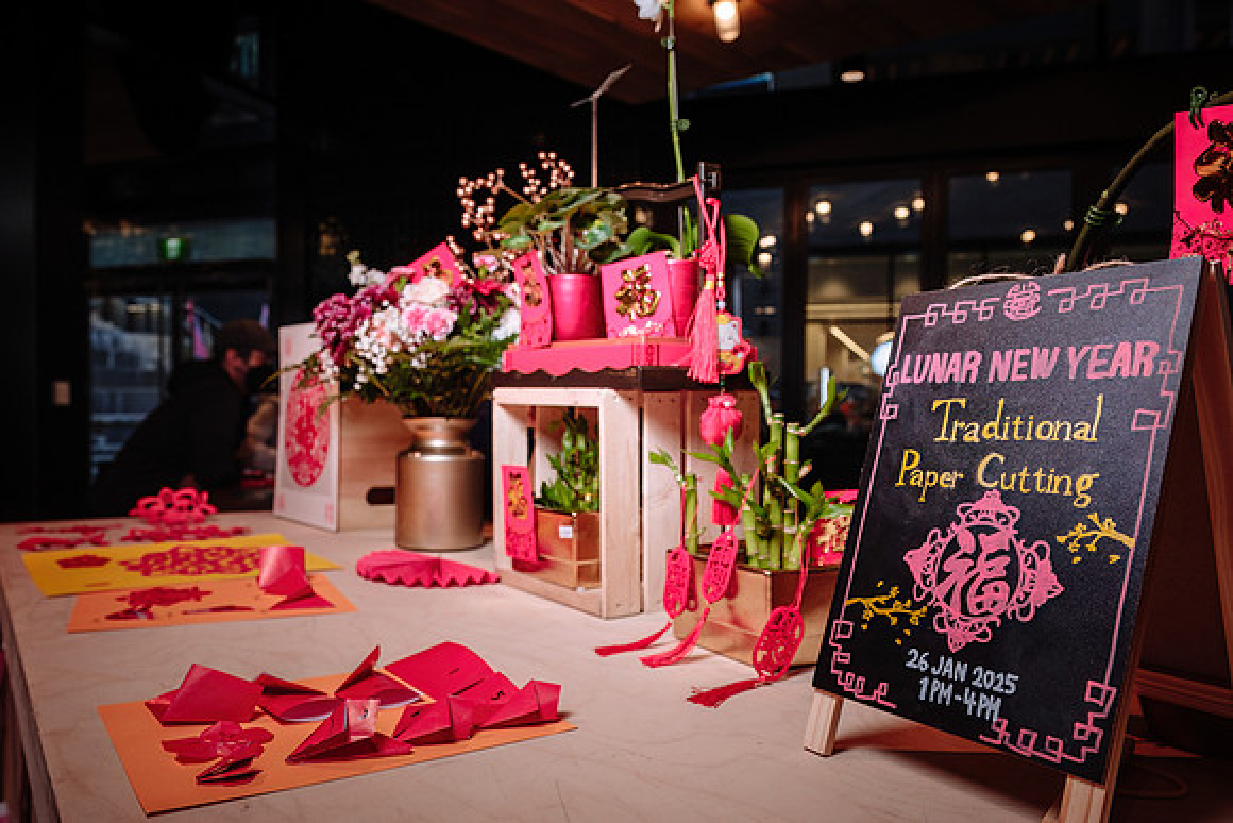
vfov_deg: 48.2
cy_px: 439
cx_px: 558
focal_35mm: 27
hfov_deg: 67.6
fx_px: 918
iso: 125
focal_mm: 16
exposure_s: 1/160
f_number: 4
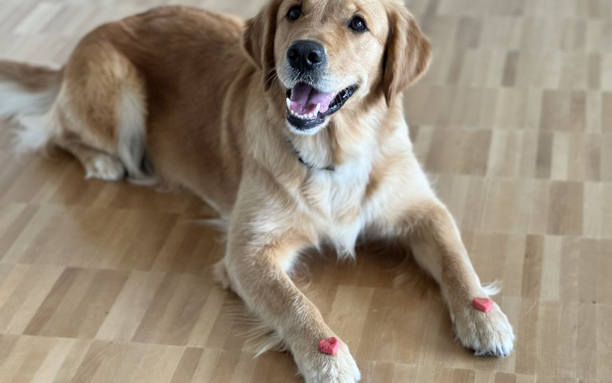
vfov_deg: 15.9
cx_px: 305
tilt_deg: -27.6
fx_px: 1368
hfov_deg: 25.2
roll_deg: +2.7
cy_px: 188
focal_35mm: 82
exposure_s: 1/57
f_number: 2.8
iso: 640
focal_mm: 9
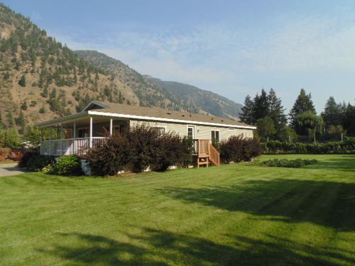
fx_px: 236
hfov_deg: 73.9
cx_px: 175
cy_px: 130
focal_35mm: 23
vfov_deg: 58.9
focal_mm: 4
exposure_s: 1/800
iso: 80
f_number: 3.1
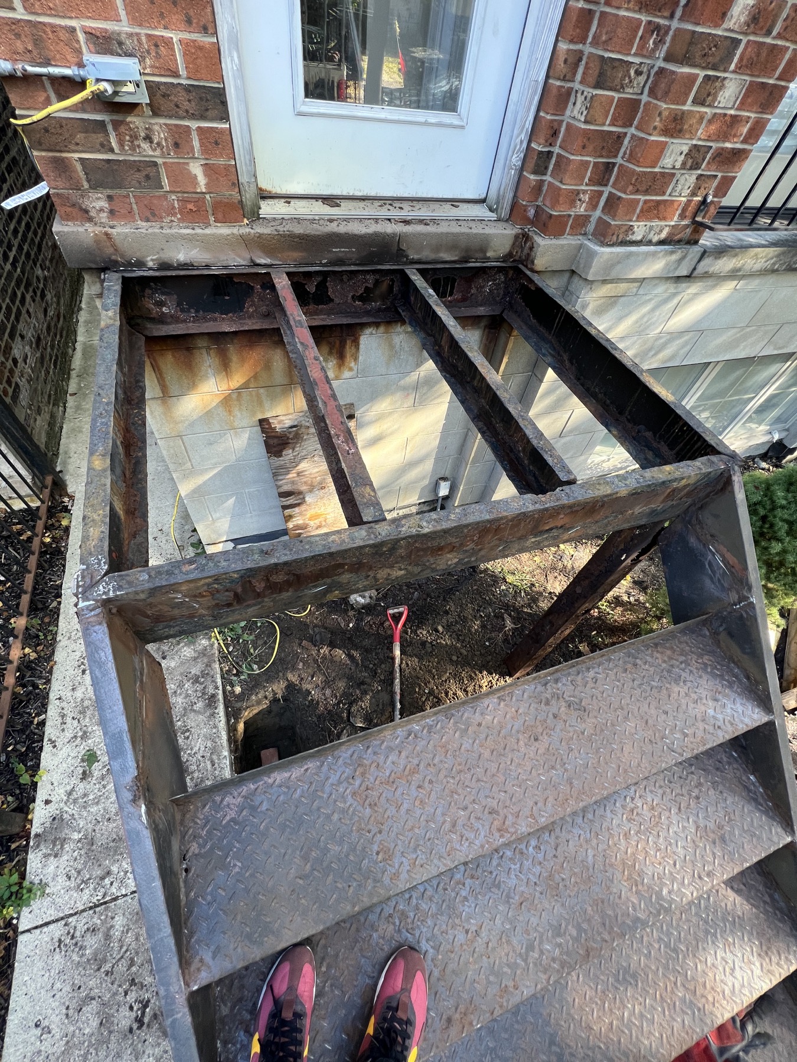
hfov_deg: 89.9
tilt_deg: -52.0
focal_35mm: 13
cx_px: 398
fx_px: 399
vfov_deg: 106.2
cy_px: 531
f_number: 1.8
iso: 64
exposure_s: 1/99
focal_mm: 1.57
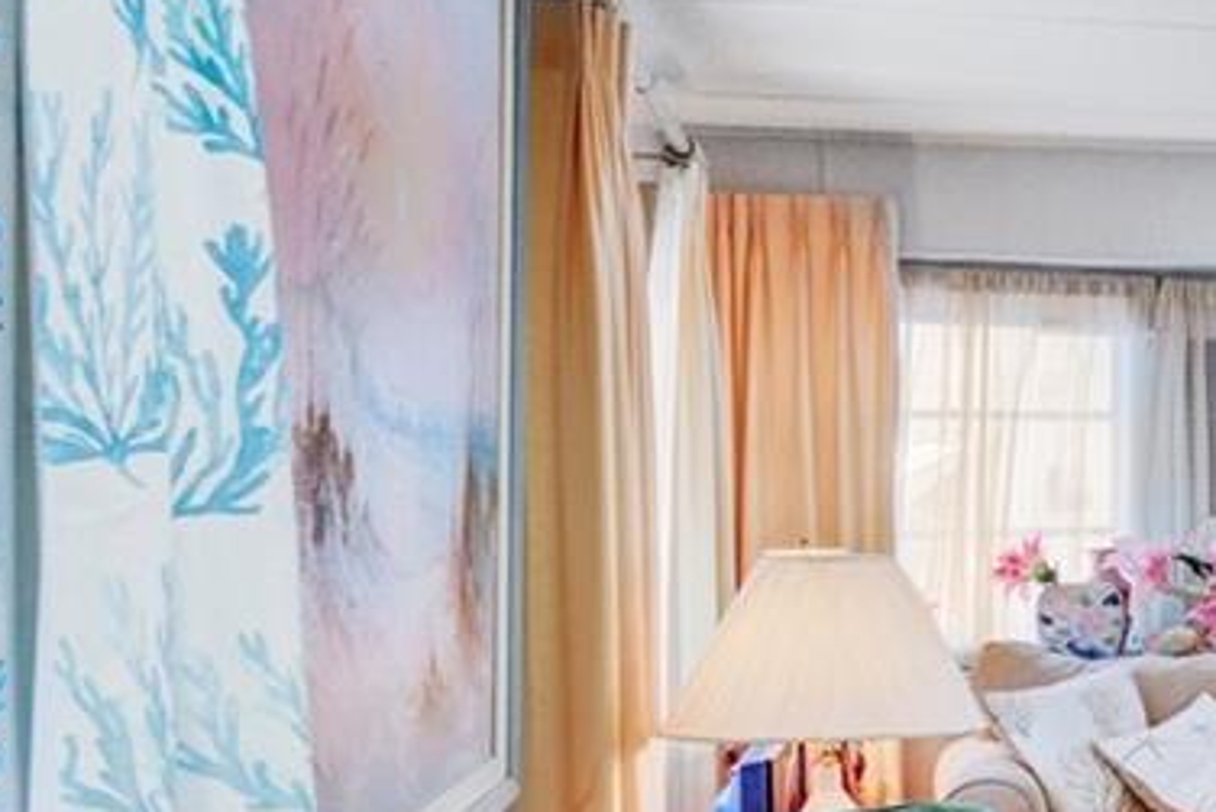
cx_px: 1999
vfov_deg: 20.0
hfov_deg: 22.2
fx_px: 2298
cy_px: 550
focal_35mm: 68
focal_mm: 16
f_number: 8
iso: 400
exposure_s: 1/25
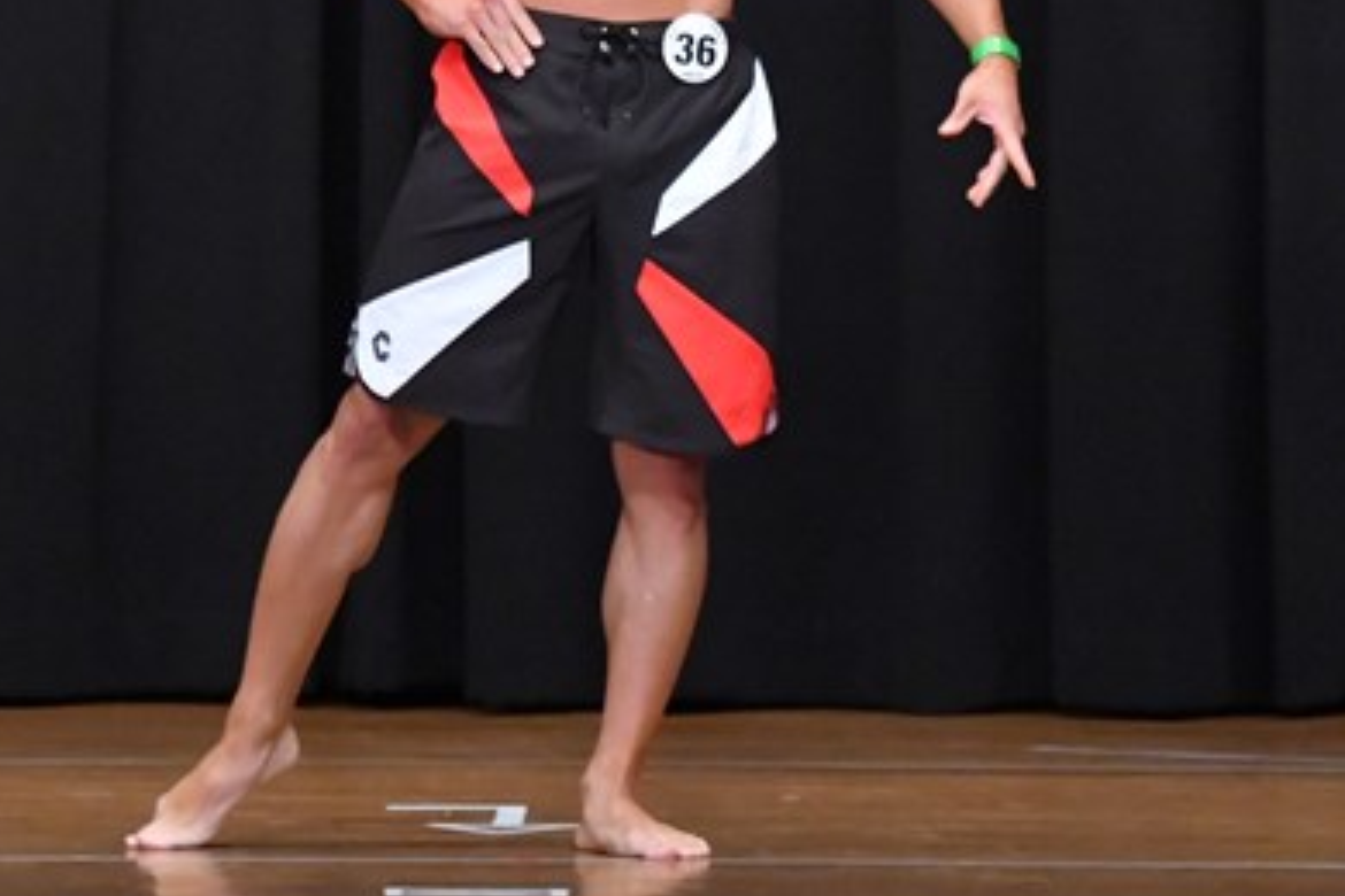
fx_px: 16699
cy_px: 138
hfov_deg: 4.6
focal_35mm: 447
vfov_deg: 3.1
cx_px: 509
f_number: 5.6
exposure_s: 1/400
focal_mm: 150
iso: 8000
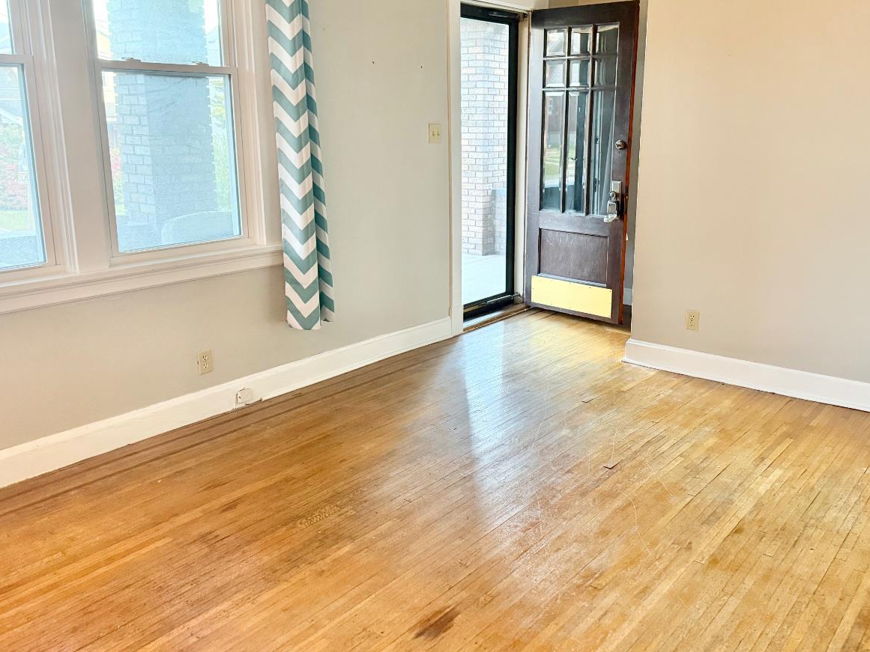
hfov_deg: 58.1
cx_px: 495
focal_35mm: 31
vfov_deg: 45.3
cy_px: 278
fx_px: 779
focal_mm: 6.76
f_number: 1.78
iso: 500
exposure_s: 1/60
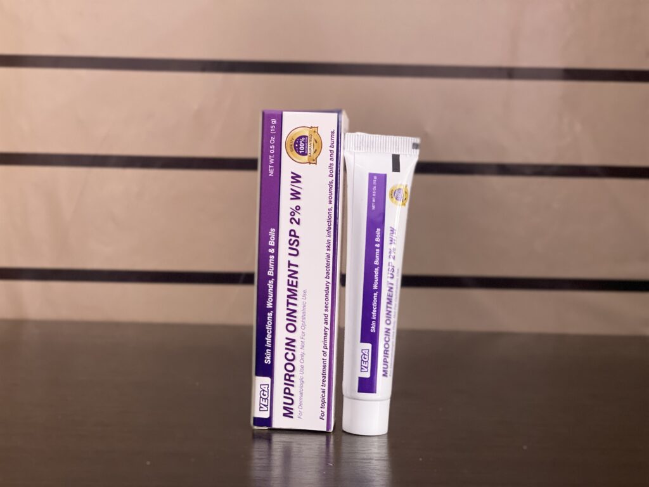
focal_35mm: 52
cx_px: 324
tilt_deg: -1.3
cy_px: 244
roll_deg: +0.0
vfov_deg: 28.0
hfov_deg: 36.8
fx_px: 975
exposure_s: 1/122
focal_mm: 6
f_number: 2
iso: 200
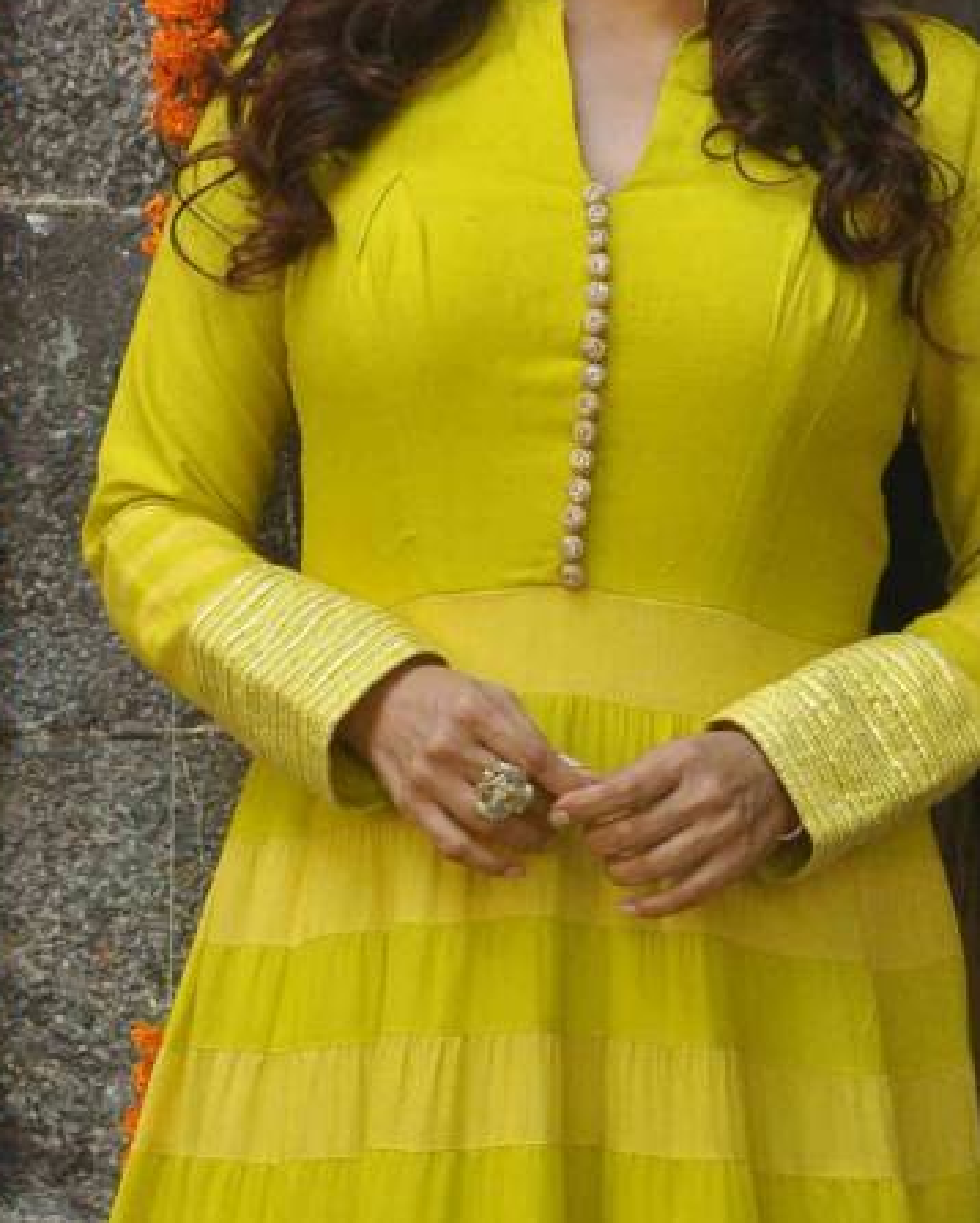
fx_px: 6195
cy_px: 1021
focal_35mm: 171
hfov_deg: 9.0
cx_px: 513
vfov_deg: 11.2
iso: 640
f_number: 9
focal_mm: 34
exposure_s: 1/60
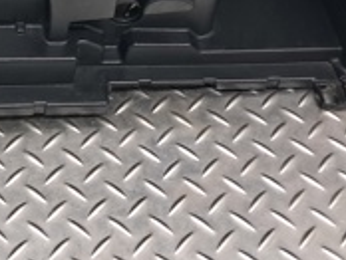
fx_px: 991
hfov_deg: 19.4
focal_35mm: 99
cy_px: -194
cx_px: 34
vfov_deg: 13.6
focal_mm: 4
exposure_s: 1/50
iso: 125
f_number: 1.8
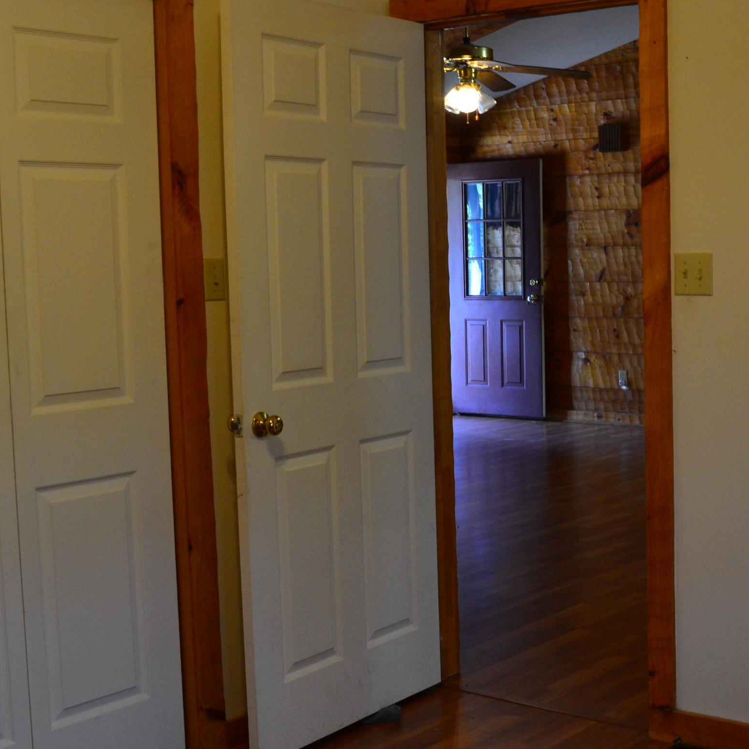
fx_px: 1322
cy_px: 376
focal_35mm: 54
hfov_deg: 30.8
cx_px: 604
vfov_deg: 31.6
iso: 800
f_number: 8
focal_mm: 22
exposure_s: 1/15
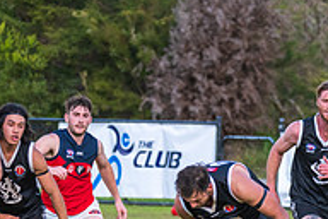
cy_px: 239
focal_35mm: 725
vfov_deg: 1.9
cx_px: 120
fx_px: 6605
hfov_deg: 2.8
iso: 800
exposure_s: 1/1250
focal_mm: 240
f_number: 5.3
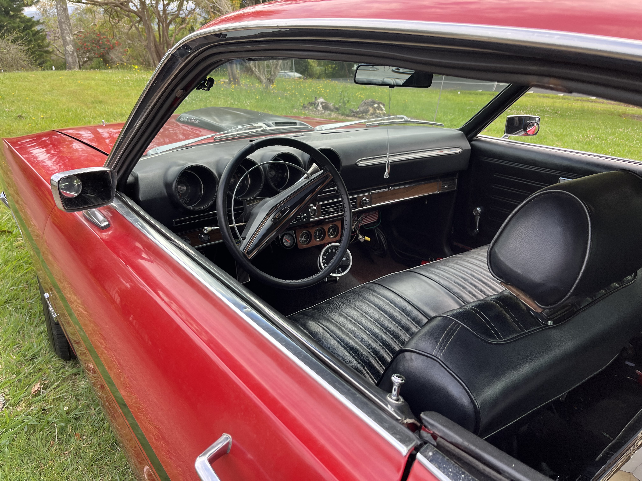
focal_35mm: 26
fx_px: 482
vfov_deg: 53.1
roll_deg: +2.8
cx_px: 321
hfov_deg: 67.3
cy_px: 240
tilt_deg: -25.1
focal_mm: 5.1
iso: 50
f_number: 1.6
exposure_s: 1/340
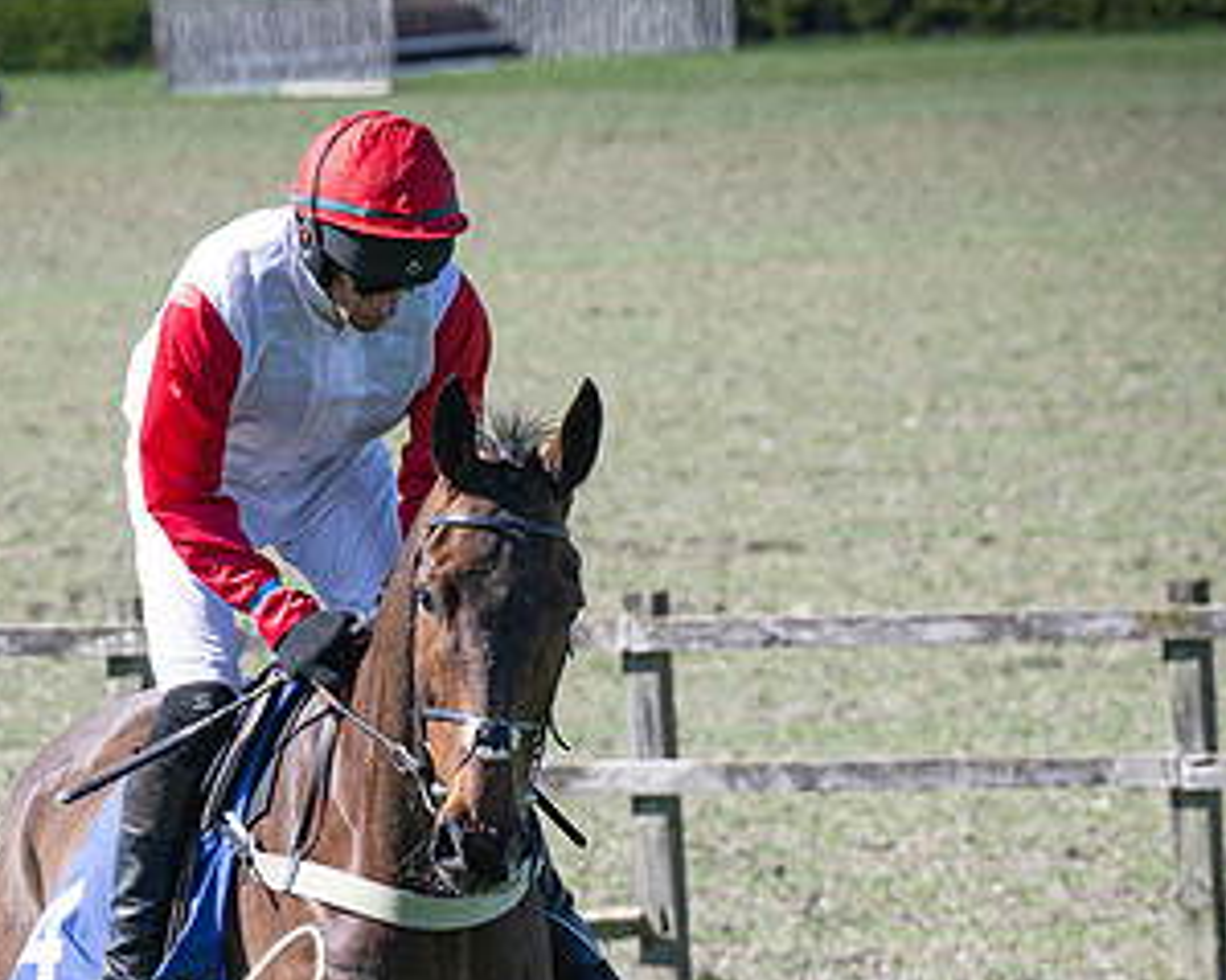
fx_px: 19986
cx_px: -91
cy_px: 874
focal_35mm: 551
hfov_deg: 3.5
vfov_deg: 2.8
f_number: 5
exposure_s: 1/2000
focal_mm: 130
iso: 320
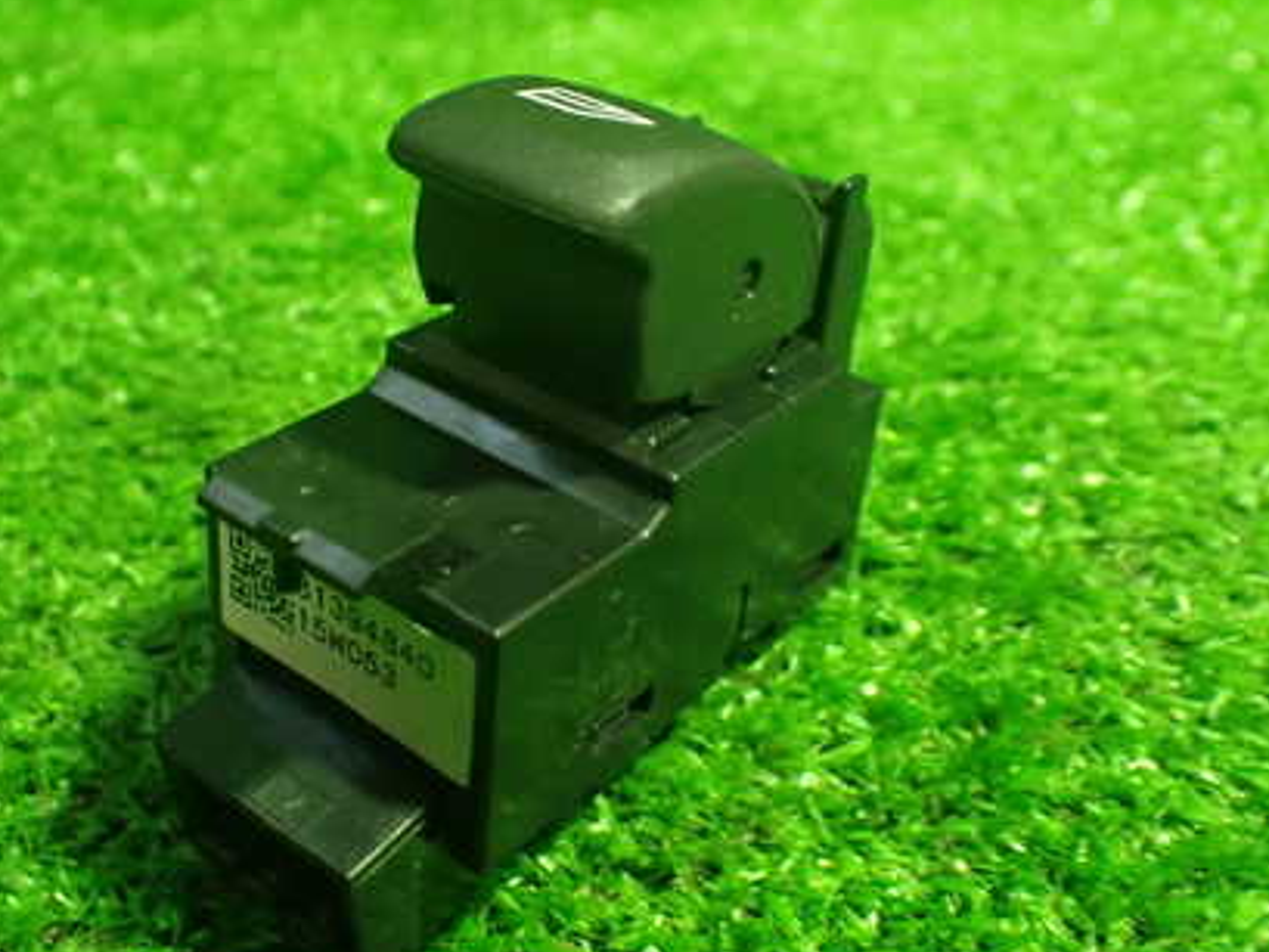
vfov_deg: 32.9
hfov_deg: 42.9
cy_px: 450
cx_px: 611
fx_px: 1613
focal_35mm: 44
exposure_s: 1/60
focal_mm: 5.4
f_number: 2.3
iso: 800
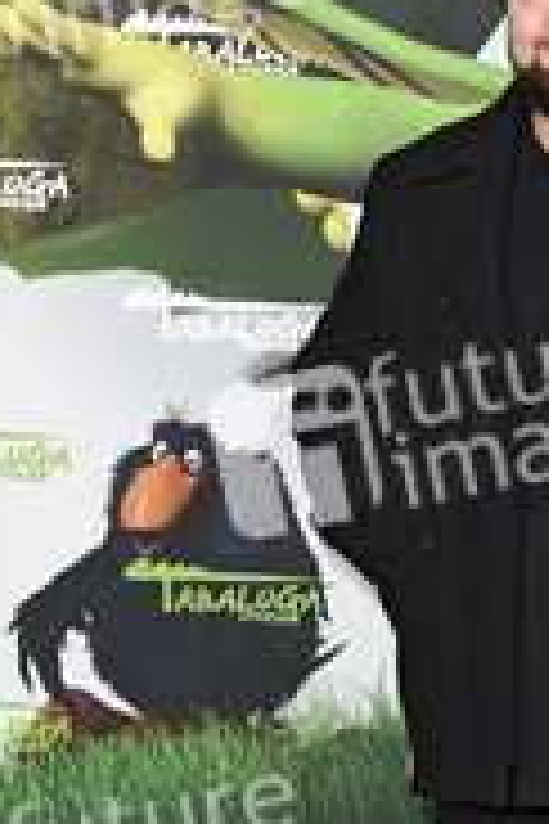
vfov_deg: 19.3
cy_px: 657
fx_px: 2402
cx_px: 572
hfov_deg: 12.8
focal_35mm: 105
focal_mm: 32
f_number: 5.6
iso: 500
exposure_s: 1/125
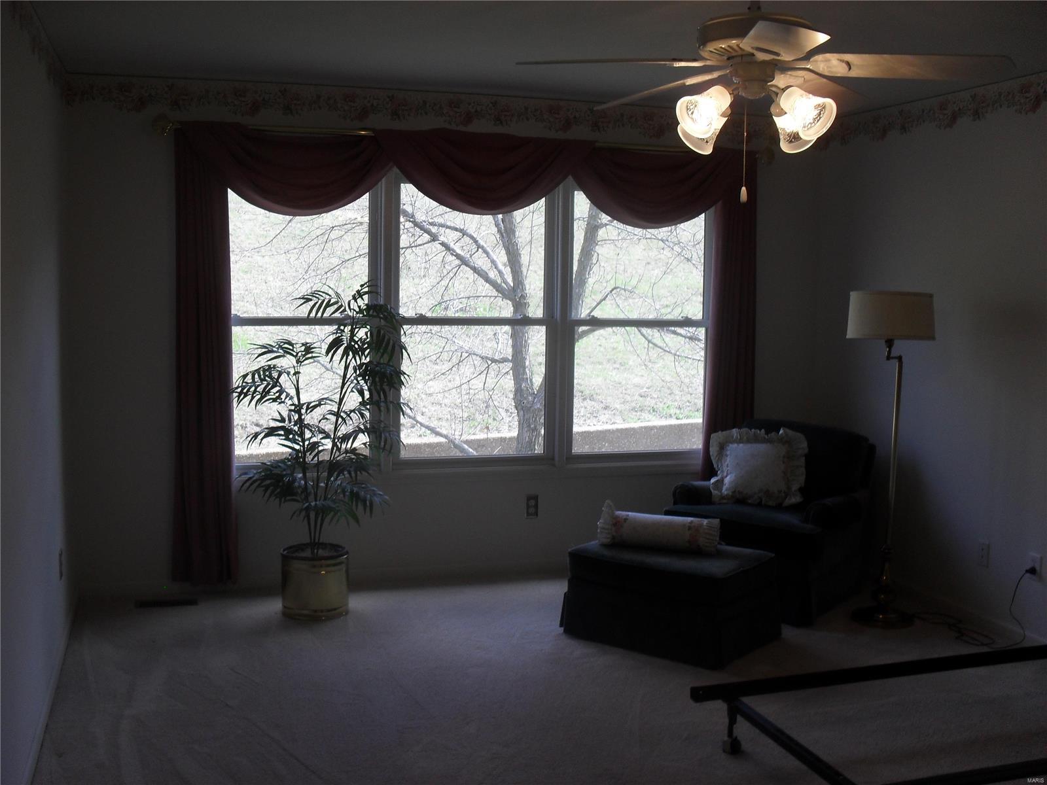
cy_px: 392
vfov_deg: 40.7
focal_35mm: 35
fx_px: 1059
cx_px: 524
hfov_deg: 52.6
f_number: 3.2
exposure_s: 1/60
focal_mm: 6.3
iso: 100
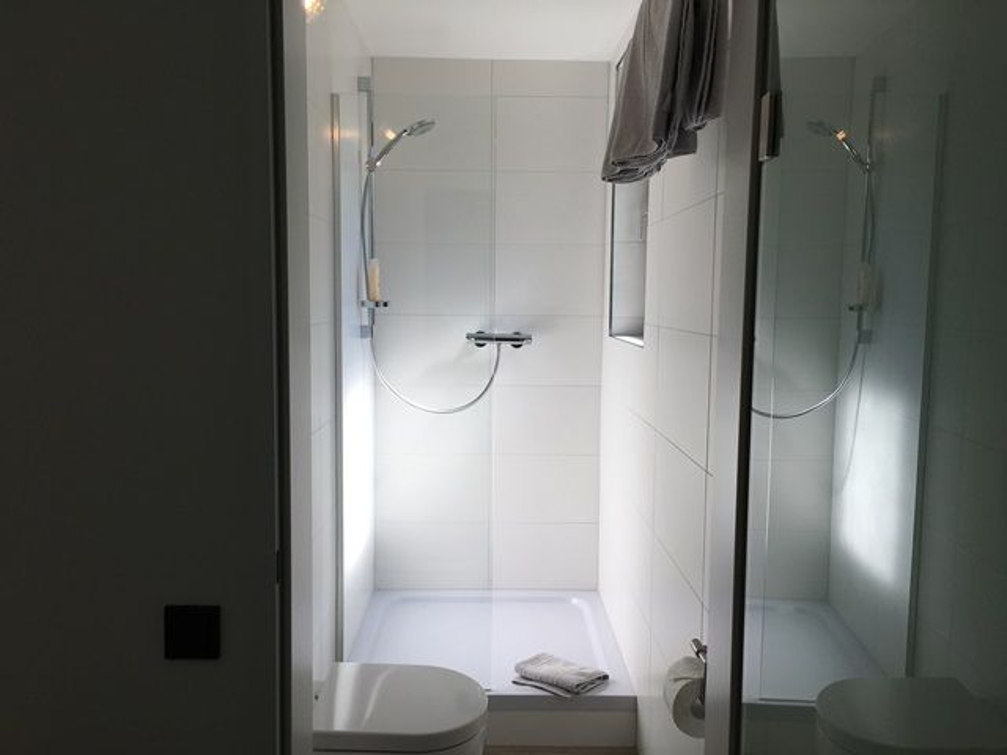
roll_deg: -0.5
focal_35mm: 29
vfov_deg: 48.2
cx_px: 504
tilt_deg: -5.3
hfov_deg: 61.7
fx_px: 844
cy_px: 378
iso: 25
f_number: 2.2
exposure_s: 1/420
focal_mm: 4.15
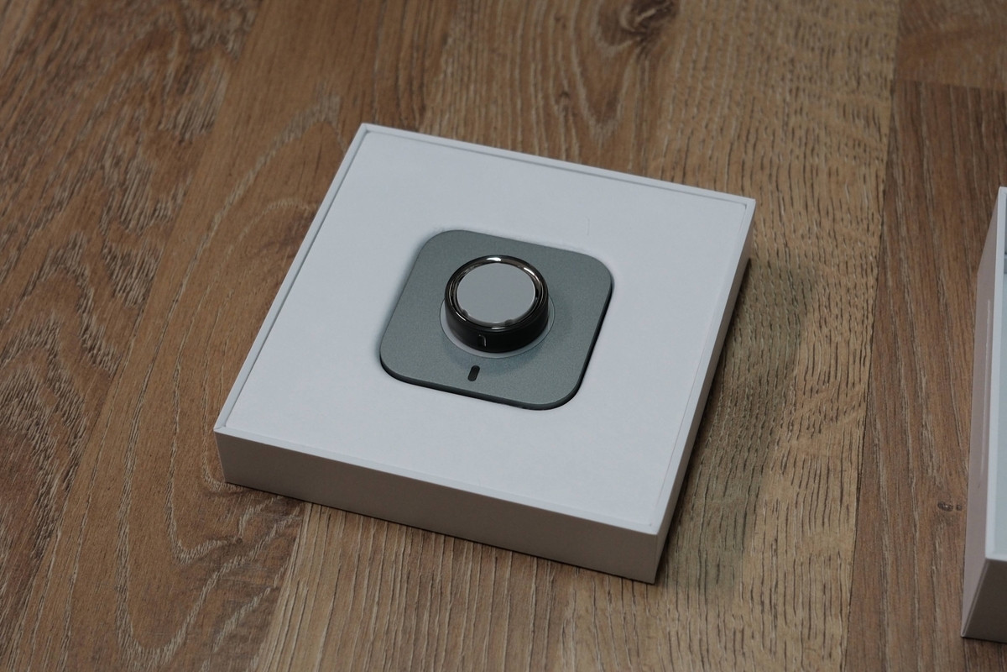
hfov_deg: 54.4
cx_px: 504
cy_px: 336
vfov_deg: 37.9
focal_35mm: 35
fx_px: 979
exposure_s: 1/105
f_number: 3.6
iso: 500
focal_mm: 23
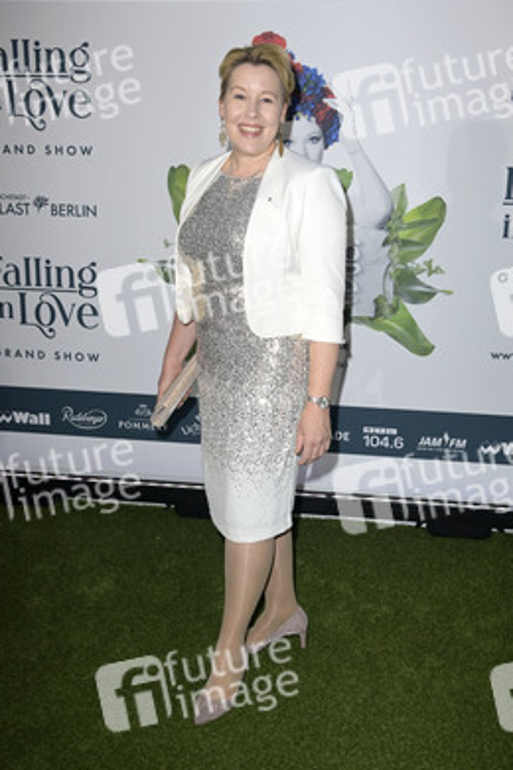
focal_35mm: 41
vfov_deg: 47.4
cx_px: 255
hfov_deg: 32.6
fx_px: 876
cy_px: 389
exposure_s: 1/250
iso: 640
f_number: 6.3
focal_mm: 40
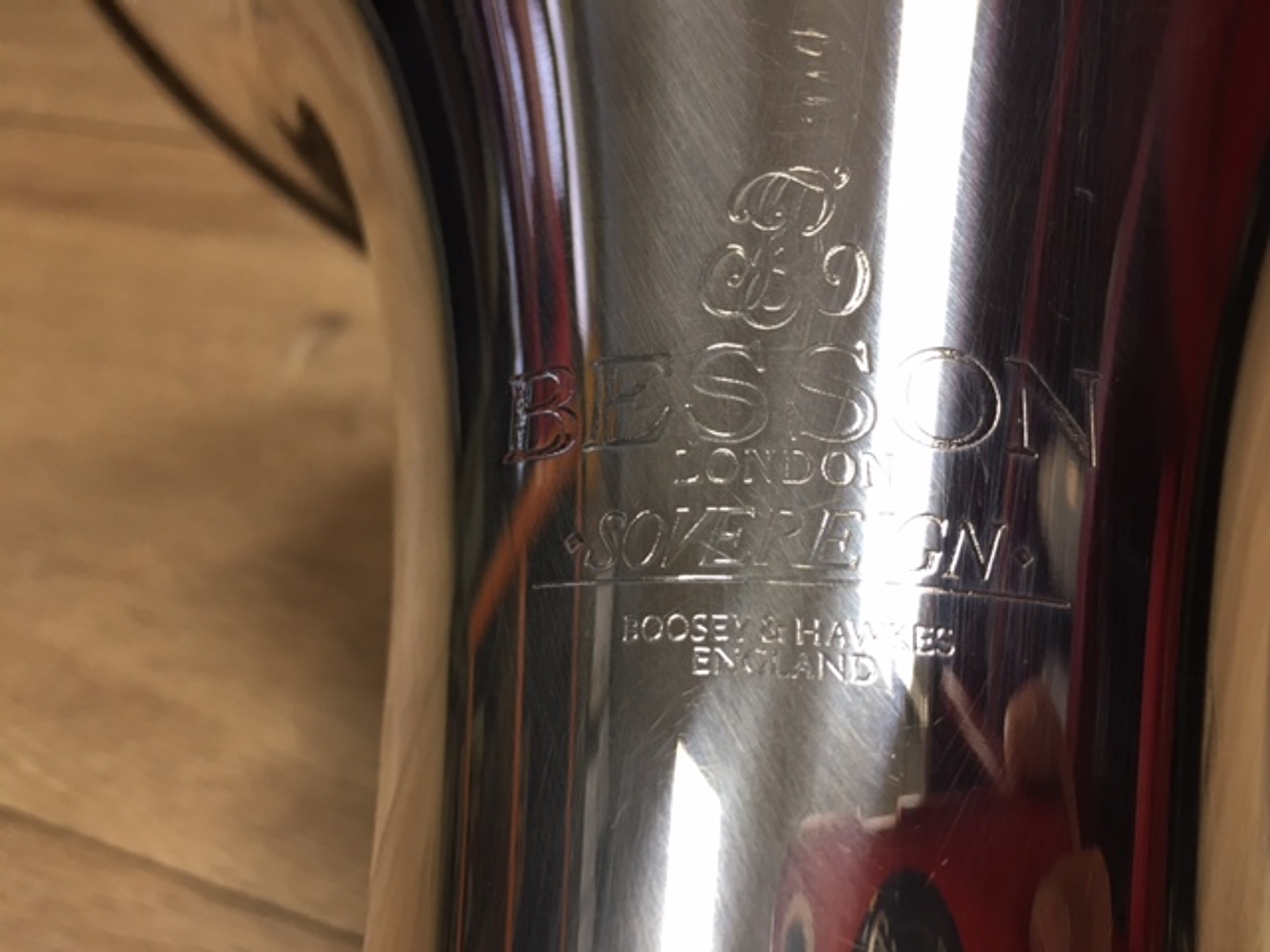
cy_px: 476
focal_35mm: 29
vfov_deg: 48.2
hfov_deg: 61.7
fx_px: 1064
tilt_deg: -51.8
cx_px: 635
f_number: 2.2
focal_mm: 4.15
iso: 50
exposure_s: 1/33
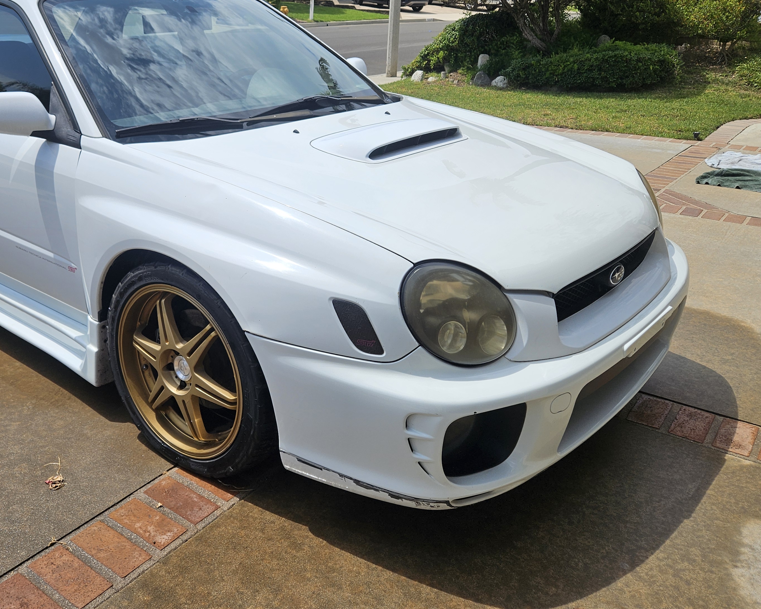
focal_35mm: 33
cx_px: 272
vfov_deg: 44.2
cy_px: 229
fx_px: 743
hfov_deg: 53.4
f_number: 1.8
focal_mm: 5.4
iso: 25
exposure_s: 1/3446
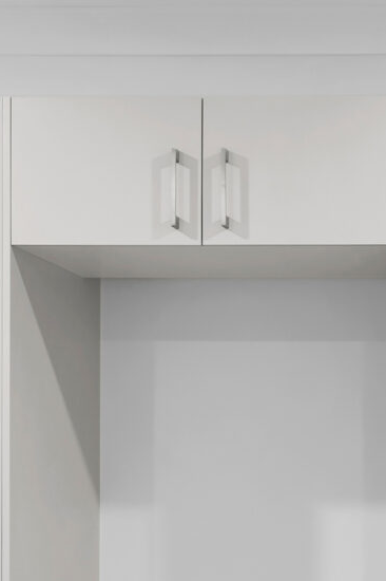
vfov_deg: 17.9
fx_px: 1803
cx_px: 609
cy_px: 558
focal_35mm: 112
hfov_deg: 11.6
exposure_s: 1/1.67
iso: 50
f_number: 4.5
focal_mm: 27
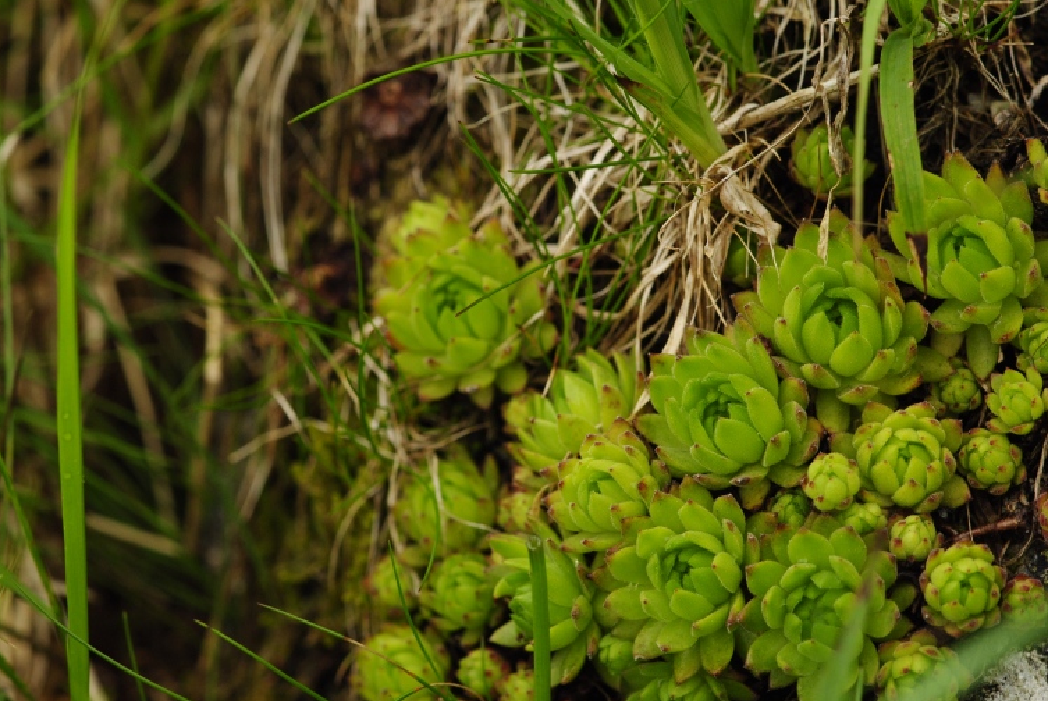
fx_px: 3950
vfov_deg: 10.1
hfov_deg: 15.1
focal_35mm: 136
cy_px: 331
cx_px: 525
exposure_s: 1/160
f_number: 6.3
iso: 400
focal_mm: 85
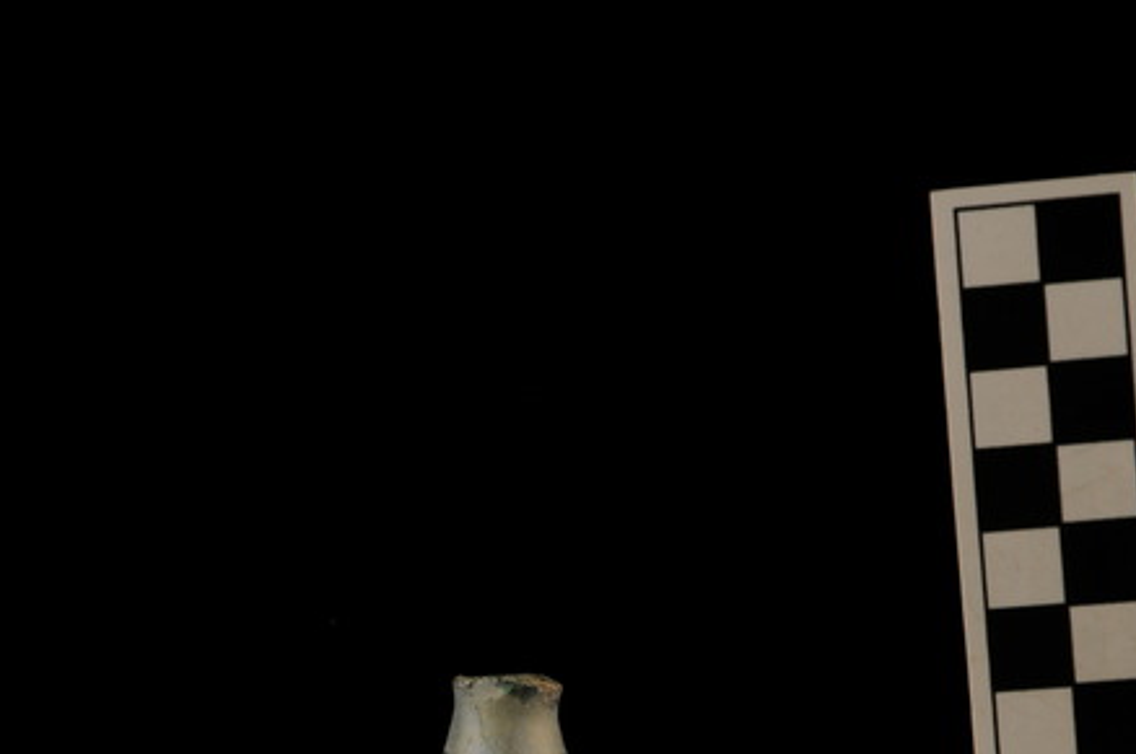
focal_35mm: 233
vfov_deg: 5.9
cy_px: 553
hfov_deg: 8.8
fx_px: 7341
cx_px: 397
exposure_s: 1/80
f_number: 5.6
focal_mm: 85
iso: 200
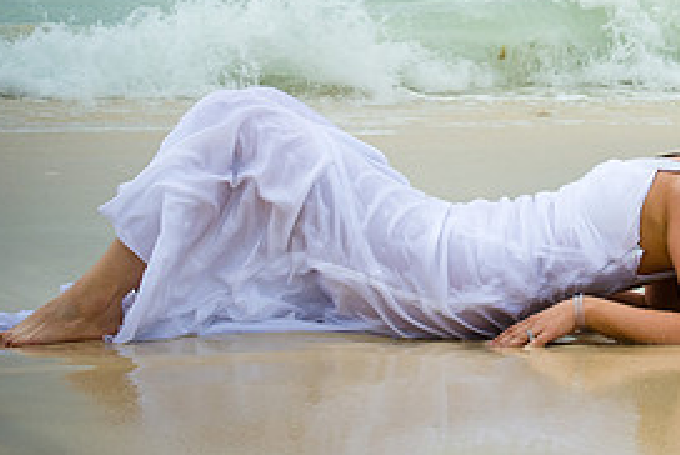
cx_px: 610
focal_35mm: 149
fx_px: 2817
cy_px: 48
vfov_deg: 9.2
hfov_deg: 13.6
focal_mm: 70
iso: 400
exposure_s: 1/125
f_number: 11
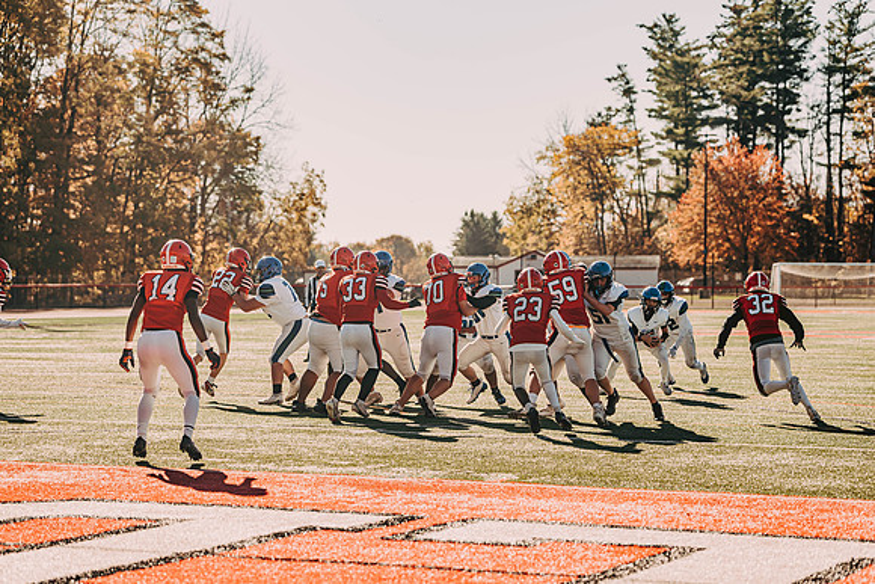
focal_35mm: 98
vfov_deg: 13.9
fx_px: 2392
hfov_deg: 20.7
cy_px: 292
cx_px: 429
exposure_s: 1/2500
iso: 250
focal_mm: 95
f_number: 3.2
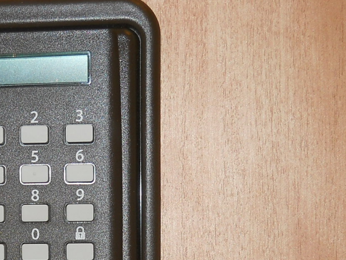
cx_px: 23
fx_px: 1010
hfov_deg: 19.0
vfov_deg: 14.2
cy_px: 315
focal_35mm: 101
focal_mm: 6.72
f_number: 3.1
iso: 80
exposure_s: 1/30
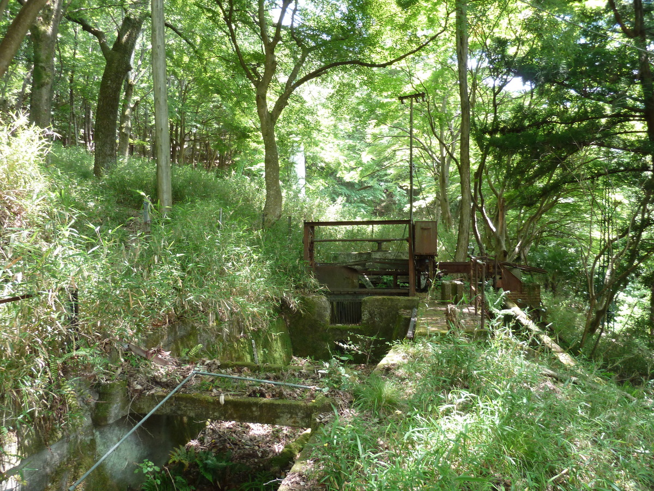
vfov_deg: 54.9
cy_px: 246
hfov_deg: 69.4
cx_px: 327
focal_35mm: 25
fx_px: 472
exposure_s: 1/30
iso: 125
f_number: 3.3
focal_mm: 4.1
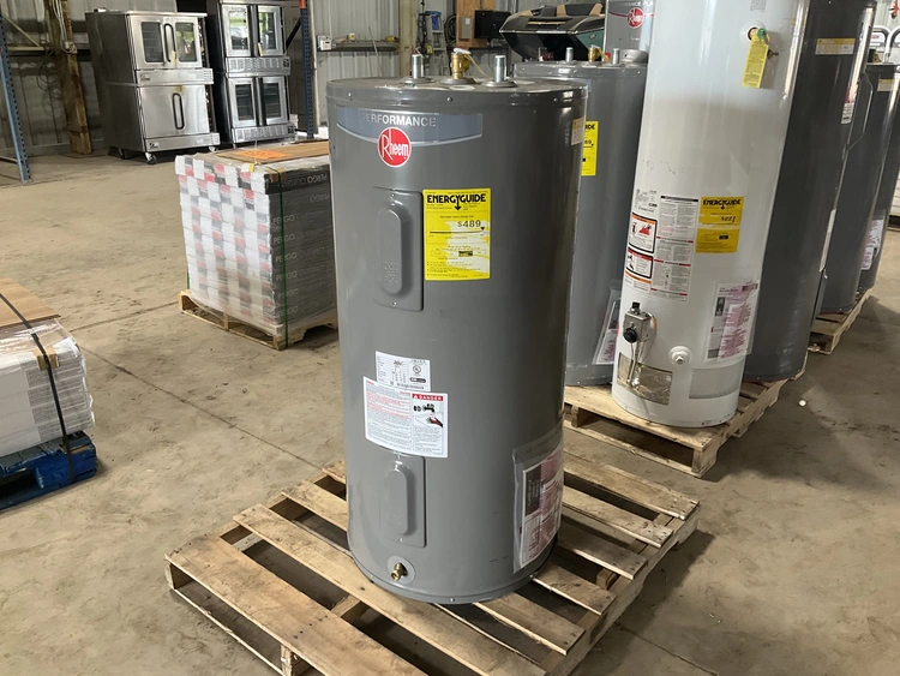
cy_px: 338
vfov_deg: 48.3
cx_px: 450
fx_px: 754
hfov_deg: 61.6
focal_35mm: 29
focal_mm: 3
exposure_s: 1/60
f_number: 1.8
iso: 80
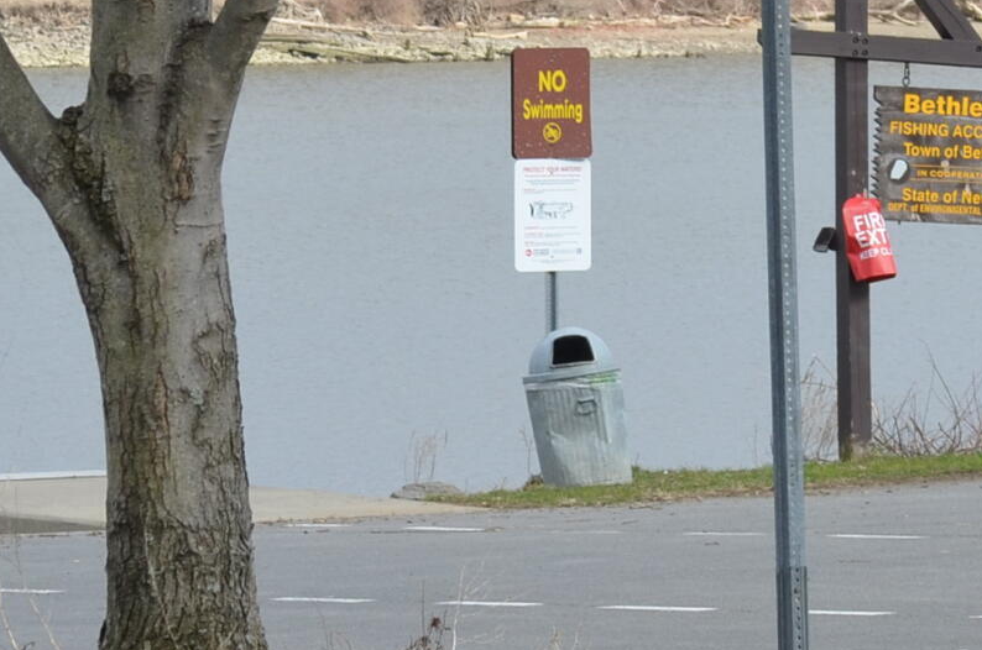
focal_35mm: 312
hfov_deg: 6.6
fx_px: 8491
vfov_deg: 4.4
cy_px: -263
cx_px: 895
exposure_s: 1/250
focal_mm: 55
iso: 140
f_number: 8
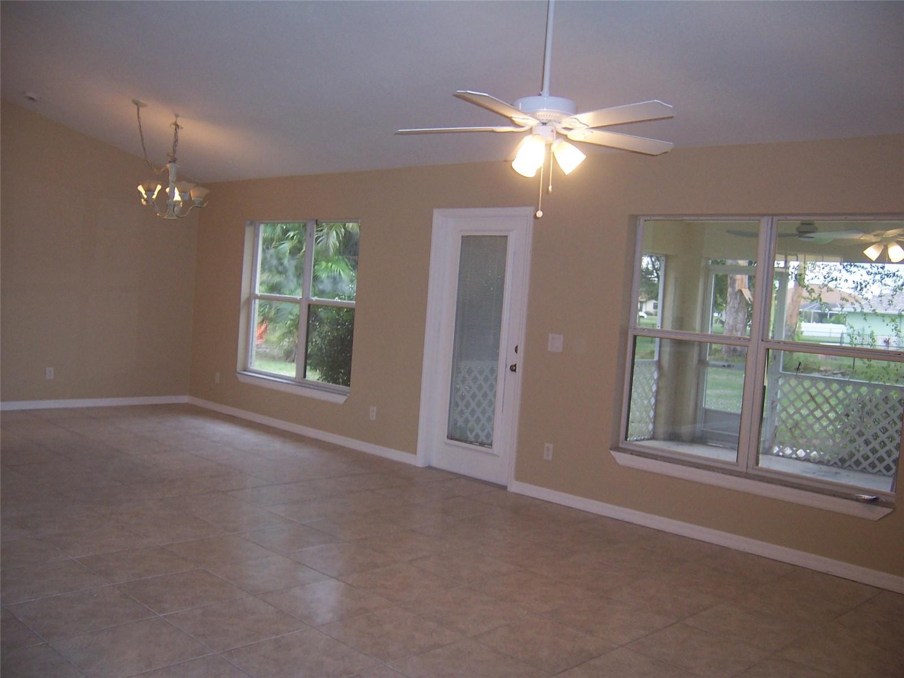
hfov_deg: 55.4
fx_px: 862
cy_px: 339
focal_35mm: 33
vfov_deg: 42.9
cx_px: 452
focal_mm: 5.5
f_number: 2.8
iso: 140
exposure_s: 1/60
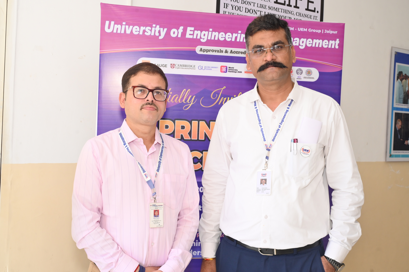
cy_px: 136
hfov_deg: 49.6
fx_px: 443
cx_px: 204
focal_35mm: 39
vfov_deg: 34.2
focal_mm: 39
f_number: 8
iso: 1250
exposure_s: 1/160
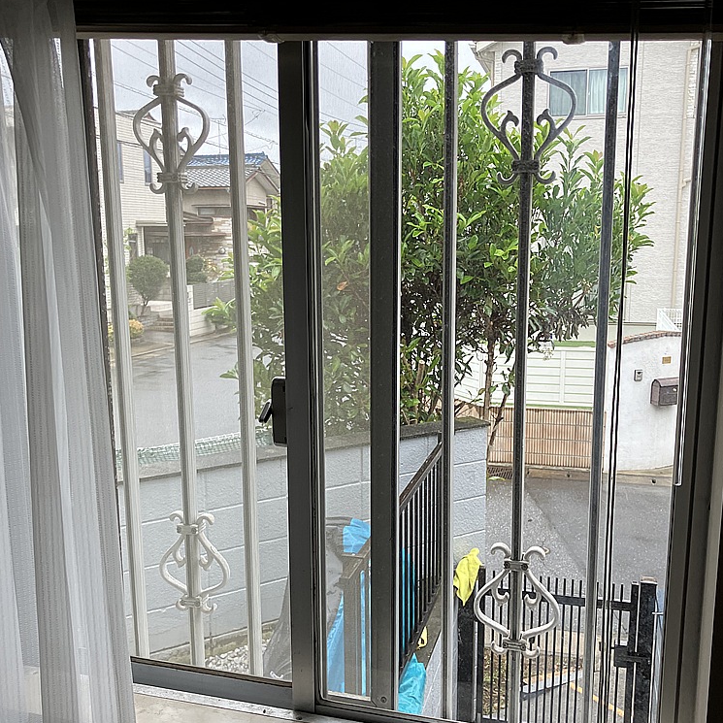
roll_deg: +0.7
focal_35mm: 34
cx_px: 356
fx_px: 803
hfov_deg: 48.4
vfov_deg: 48.4
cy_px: 383
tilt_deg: -8.4
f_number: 1.8
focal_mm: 3.99
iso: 25
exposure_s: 1/145
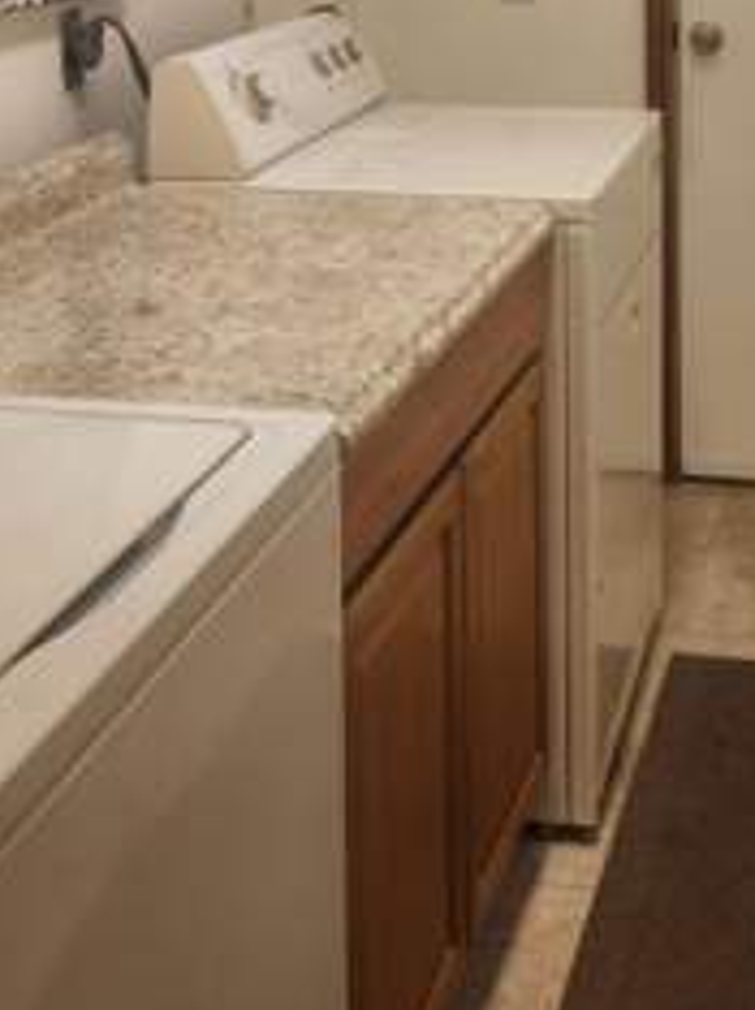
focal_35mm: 63
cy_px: 22
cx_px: 535
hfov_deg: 23.1
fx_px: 1835
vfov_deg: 29.0
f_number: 1.8
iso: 80
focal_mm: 5.4
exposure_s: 1/120
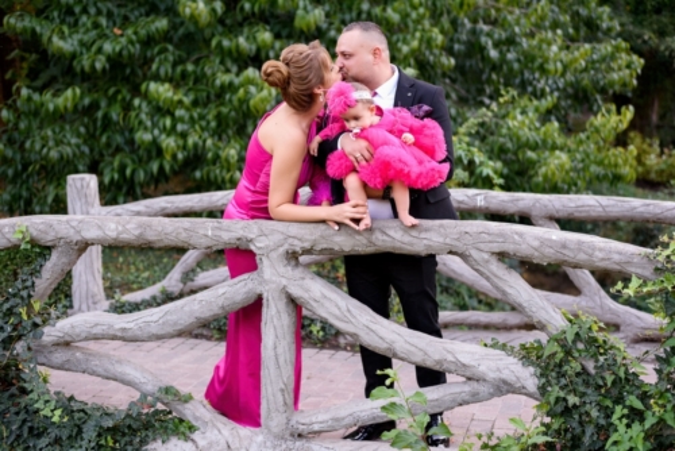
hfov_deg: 39.6
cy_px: 226
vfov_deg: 27.0
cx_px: 338
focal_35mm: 50
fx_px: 938
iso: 500
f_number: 2.8
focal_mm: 50
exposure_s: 1/320
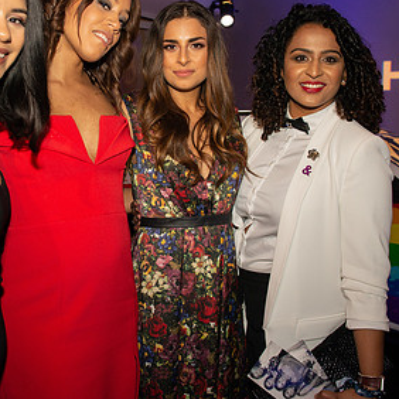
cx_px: 136
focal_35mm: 42
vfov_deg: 39.6
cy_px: 134
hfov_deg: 39.6
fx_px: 548
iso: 640
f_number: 4.5
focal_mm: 24
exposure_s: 1/160
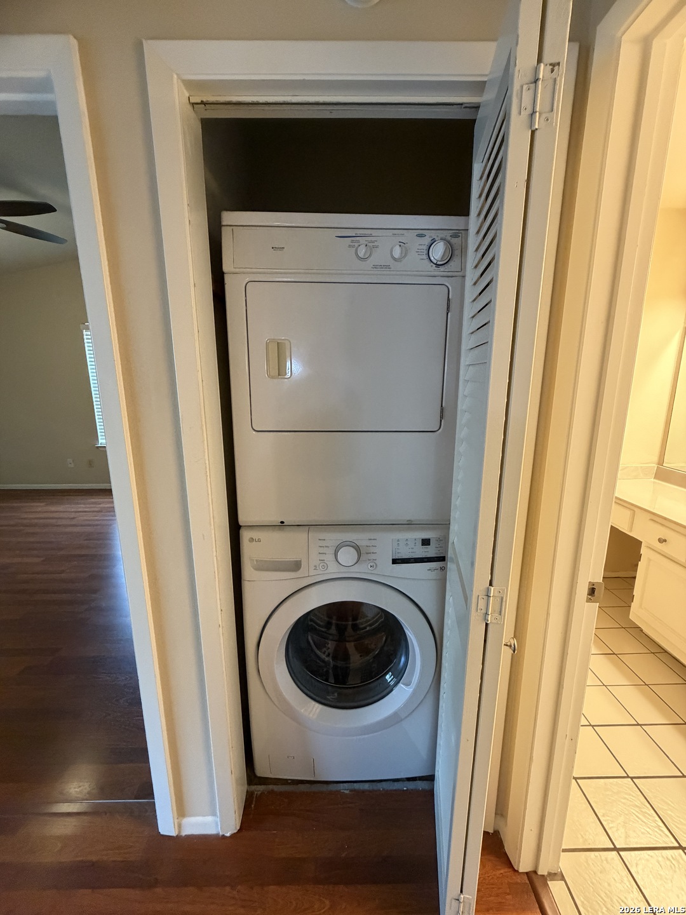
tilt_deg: -11.4
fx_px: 370
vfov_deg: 102.1
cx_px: 343
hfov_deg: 85.7
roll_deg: +0.4
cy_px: 458
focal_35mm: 14
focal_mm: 2.22
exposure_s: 1/60
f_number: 2.2
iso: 640
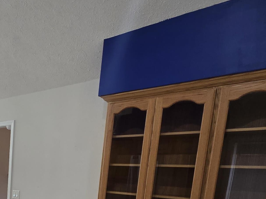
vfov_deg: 38.1
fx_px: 254
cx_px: -29
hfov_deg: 42.8
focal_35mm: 33
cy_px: 201
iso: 125
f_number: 2.2
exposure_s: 1/60
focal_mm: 2.2
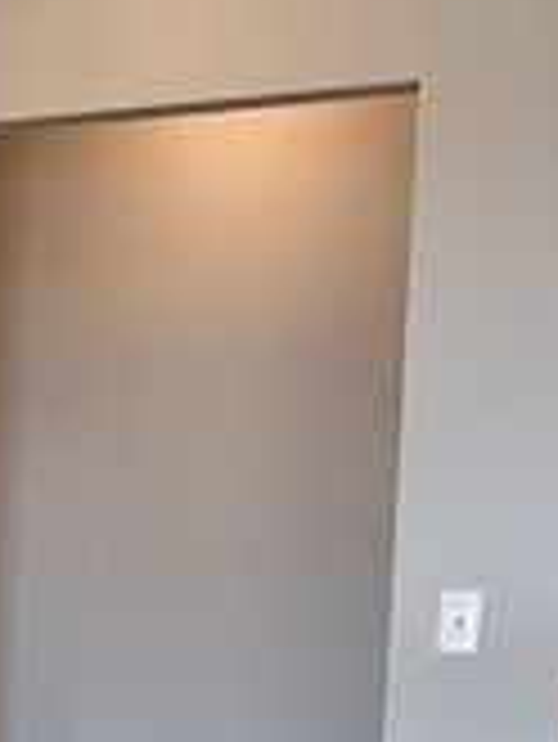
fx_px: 2168
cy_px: 935
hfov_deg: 13.3
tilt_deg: -7.5
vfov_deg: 18.3
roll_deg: -0.5
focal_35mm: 101
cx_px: -423
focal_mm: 4.25
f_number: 1.8
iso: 50
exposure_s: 1/60
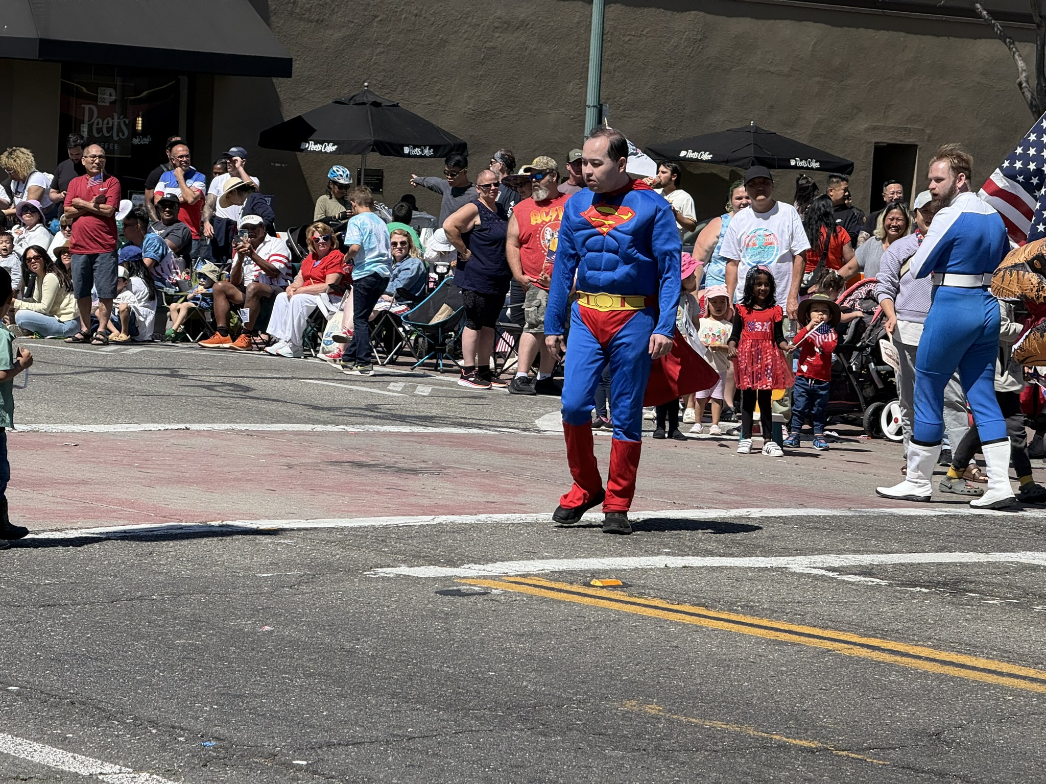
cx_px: 523
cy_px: 392
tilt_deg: -2.4
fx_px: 3626
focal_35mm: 120
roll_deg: -2.7
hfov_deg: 16.4
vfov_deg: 12.3
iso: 50
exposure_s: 1/1206
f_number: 2.8
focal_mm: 15.66
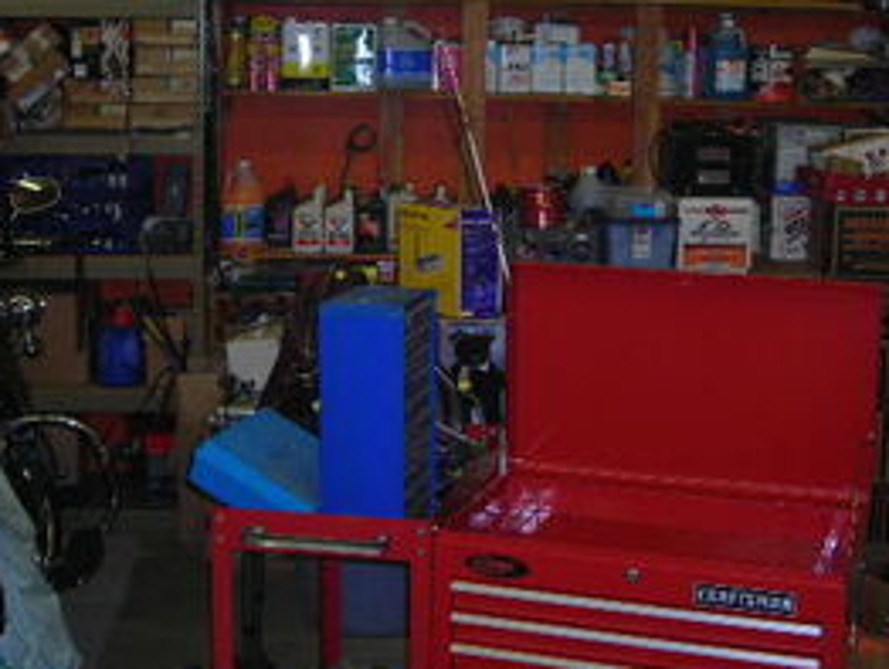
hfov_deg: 33.2
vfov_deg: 25.1
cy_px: 224
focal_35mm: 58
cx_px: 431
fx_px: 1491
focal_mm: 6.3
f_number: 3.2
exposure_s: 1/60.1
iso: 98
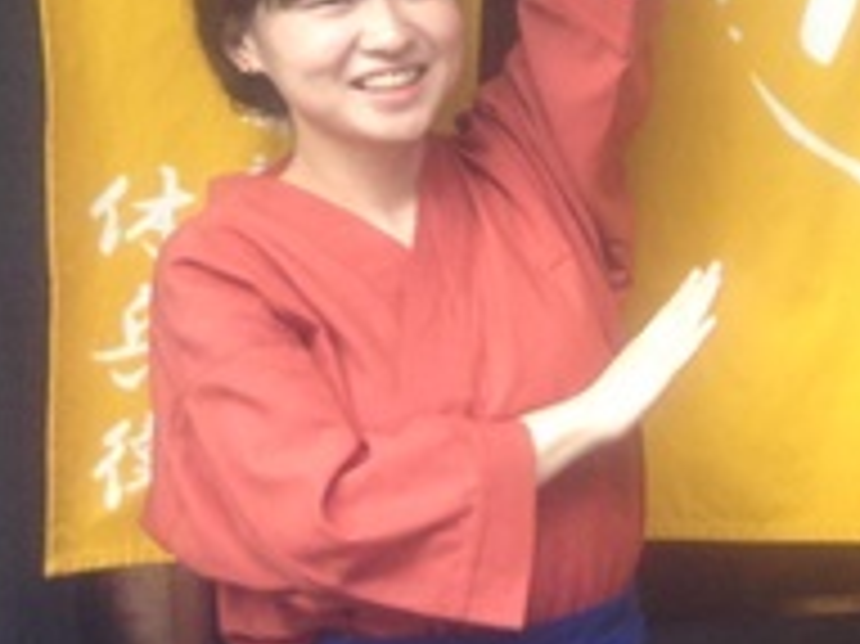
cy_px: 320
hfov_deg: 13.4
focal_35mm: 138
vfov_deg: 10.7
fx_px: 3426
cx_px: 1319
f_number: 2.4
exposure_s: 1/30
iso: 64
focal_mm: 4.12
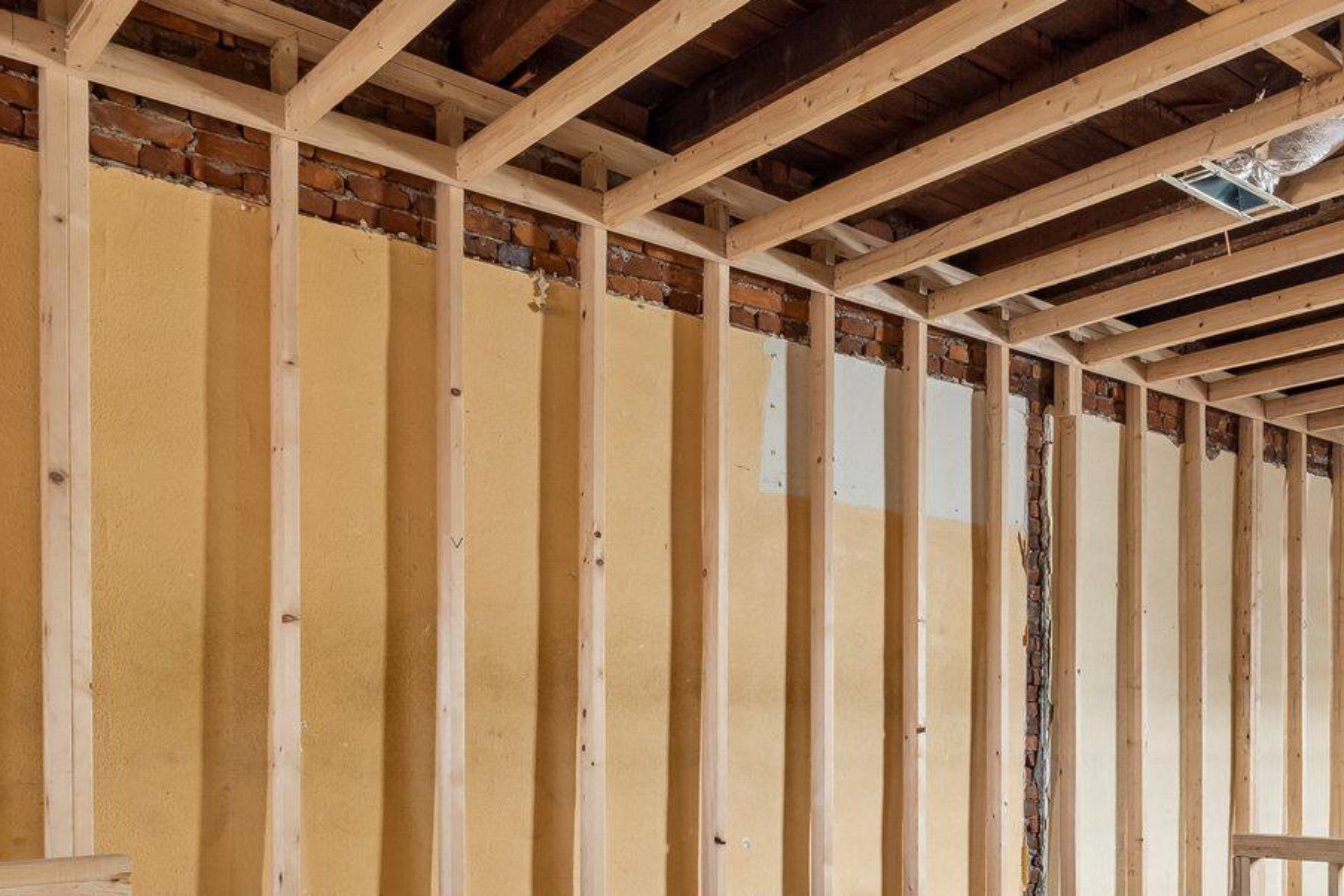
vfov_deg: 37.3
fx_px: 1269
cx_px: 1139
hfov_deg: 51.1
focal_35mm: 34
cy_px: 736
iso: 250
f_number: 8
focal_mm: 10
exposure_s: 1/1.67
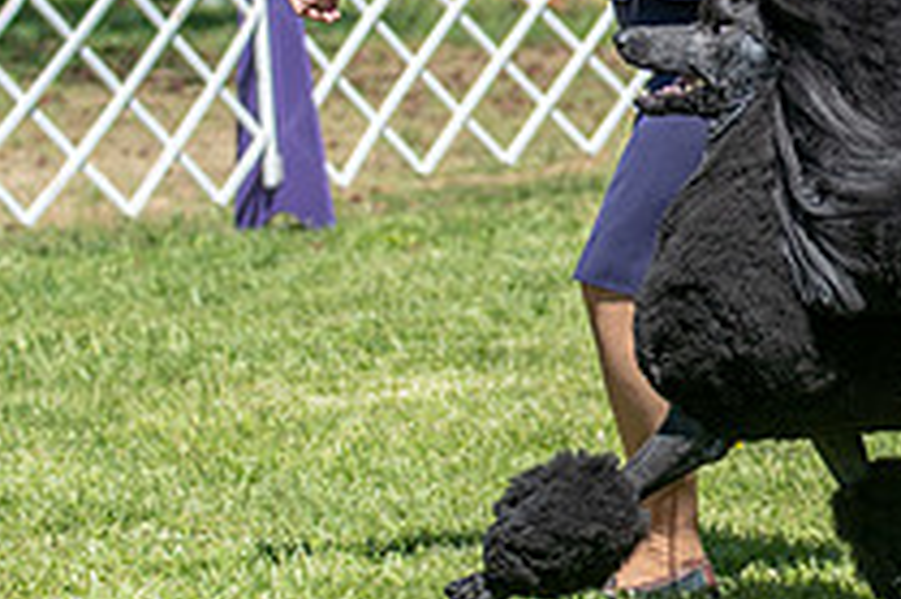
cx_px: 1198
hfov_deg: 7.3
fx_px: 7027
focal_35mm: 281
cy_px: 101
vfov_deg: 4.9
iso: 160
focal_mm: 80
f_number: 4
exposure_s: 1/1000
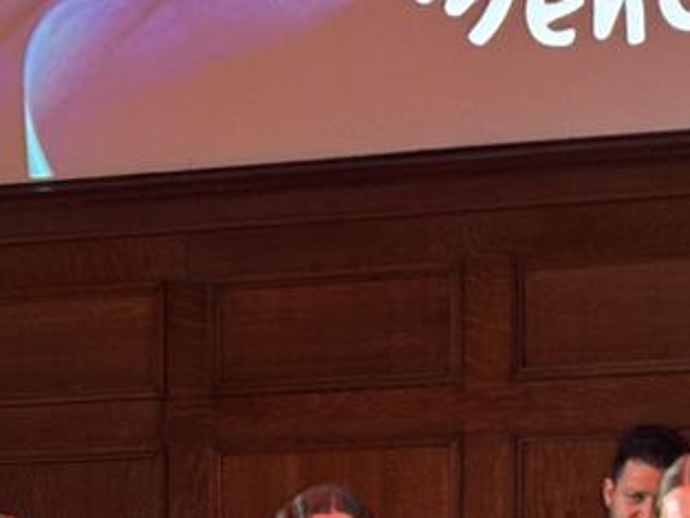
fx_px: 3390
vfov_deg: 8.5
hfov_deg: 11.4
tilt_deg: -3.6
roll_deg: +0.0
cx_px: -179
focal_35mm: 170
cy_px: 844
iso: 160
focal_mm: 5.96
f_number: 1.6
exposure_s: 1/40
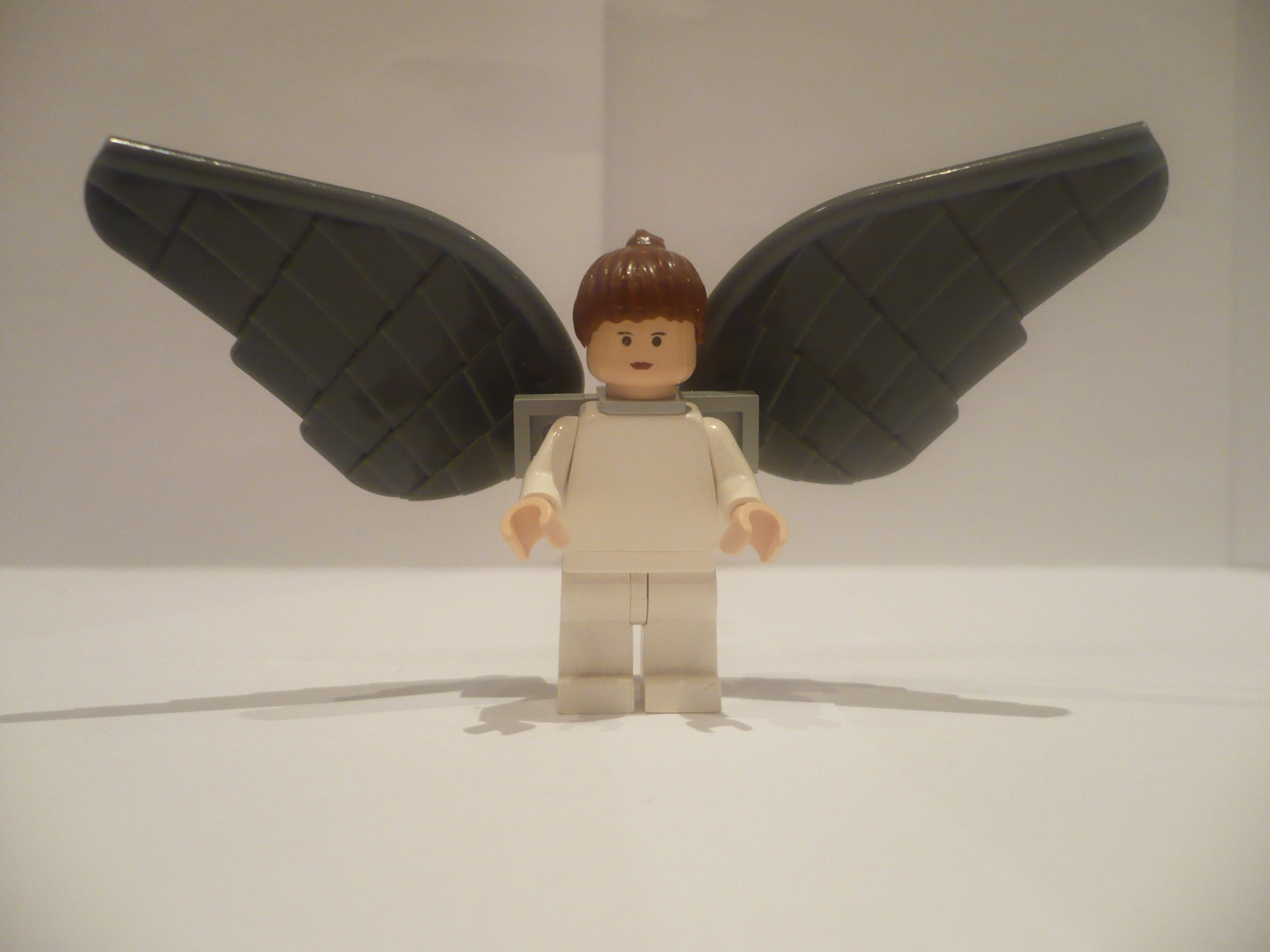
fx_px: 1284
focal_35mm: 35
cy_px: 476
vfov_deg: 40.7
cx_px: 635
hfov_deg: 52.6
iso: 200
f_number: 2.8
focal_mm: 5.8
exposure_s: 1/15
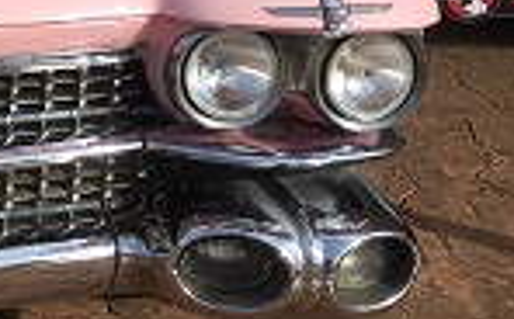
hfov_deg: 19.0
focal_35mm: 100
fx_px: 1399
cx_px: -191
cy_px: -62
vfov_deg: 12.7
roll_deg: -0.6
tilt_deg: -12.4
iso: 25
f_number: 2.2
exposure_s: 1/1672
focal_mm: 4.15
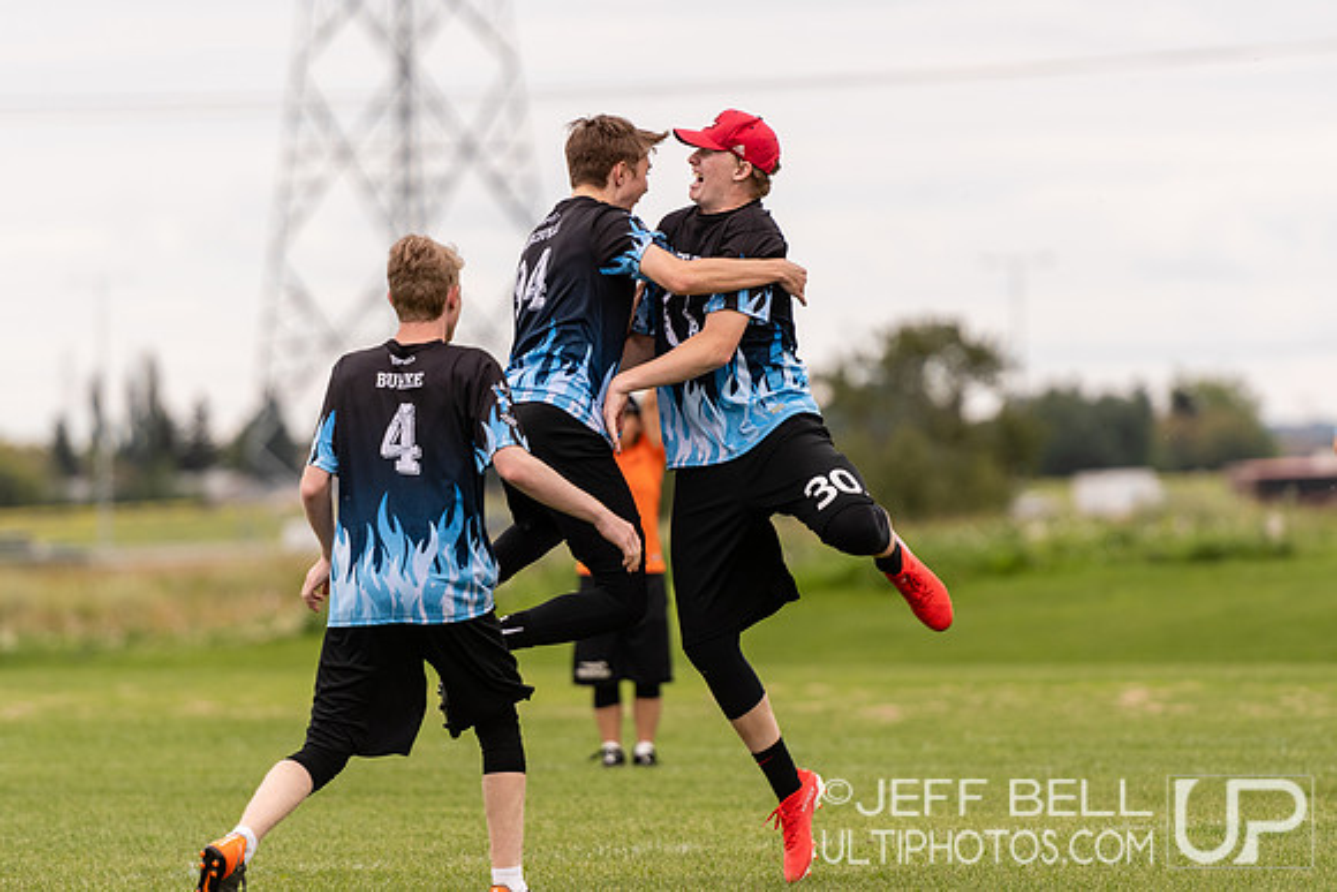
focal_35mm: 300
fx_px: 11144
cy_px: 446
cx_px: 668
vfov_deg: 4.6
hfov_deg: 6.9
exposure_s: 1/1000
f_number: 2.8
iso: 125
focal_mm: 200
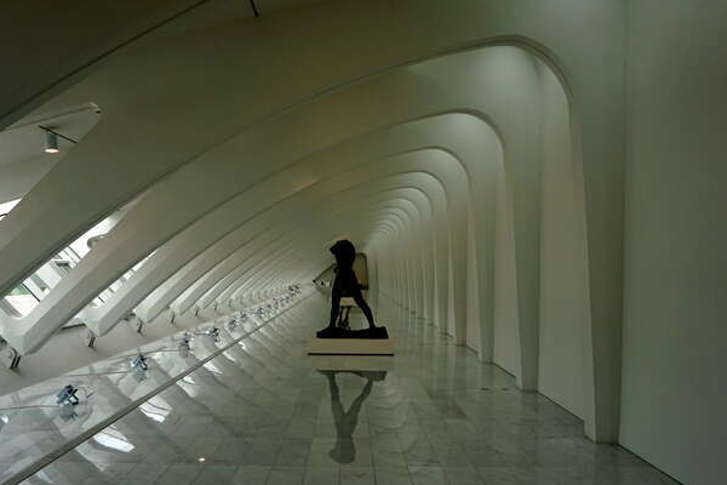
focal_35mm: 32
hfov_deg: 58.7
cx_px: 350
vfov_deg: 41.0
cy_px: 282
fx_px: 646
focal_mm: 16
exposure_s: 1/160
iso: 125
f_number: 4
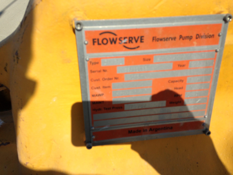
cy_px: 88
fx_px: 222
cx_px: 116
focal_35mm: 33
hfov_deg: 55.4
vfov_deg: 42.9
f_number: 2.4
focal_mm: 4.13
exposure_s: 1/2169
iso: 50
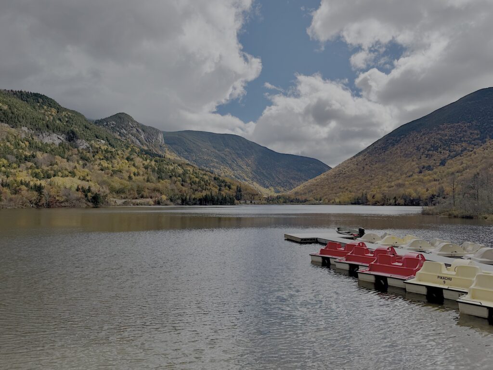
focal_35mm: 24
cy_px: 185
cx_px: 246
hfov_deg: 71.6
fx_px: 342
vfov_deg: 56.8
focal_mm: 6.76
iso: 80
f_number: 1.78
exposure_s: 1/7937
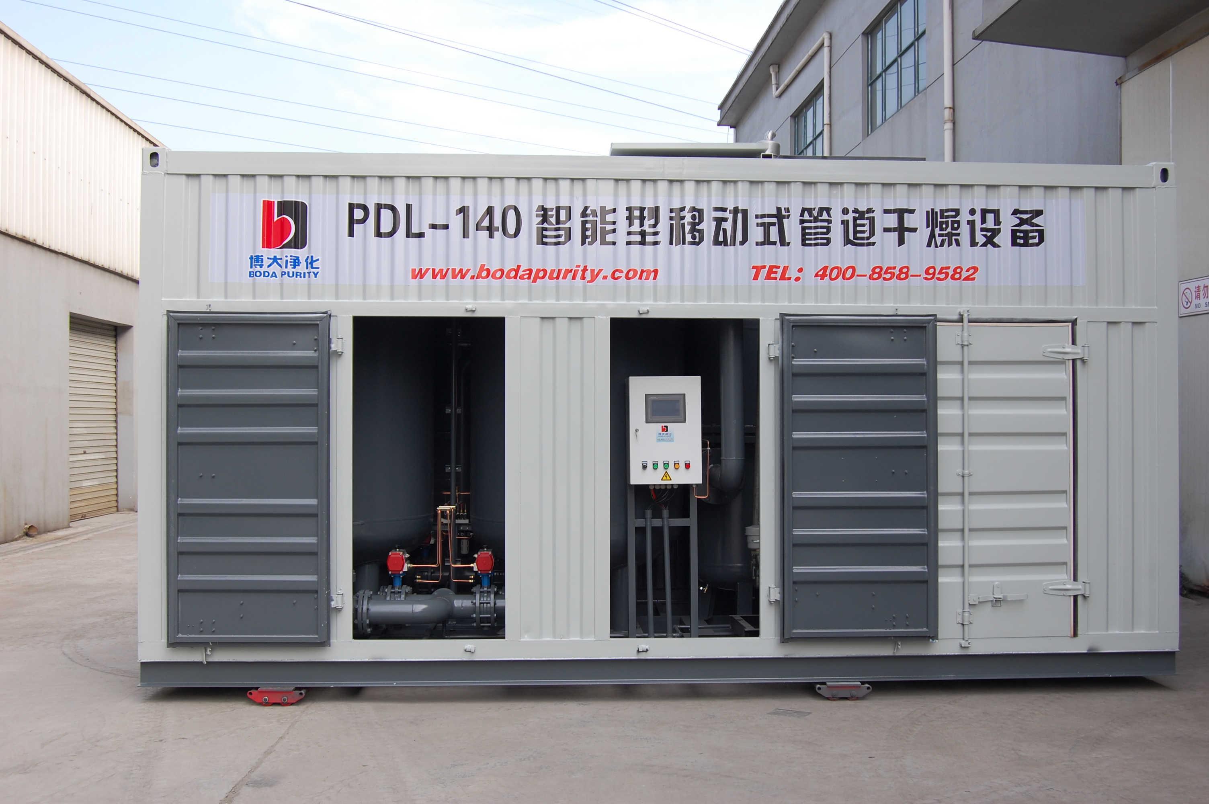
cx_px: 604
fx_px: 1309
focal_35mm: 39
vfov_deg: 34.1
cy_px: 402
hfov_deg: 49.6
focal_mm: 26
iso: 200
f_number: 7.1
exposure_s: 1/200
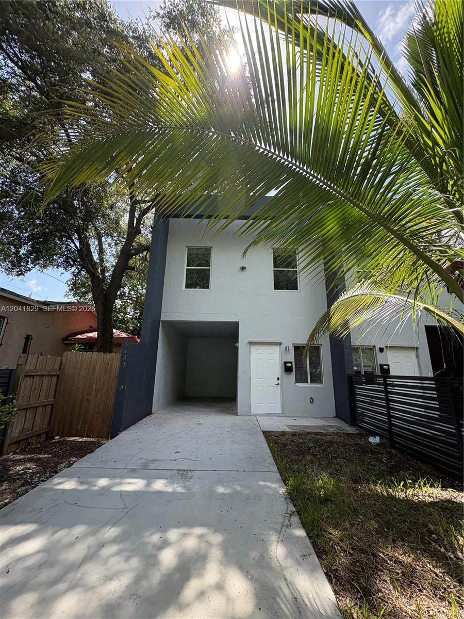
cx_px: 232
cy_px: 310
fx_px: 250
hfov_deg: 85.7
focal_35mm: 14
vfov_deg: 102.1
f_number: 2.2
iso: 40
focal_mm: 2.22
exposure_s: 1/448
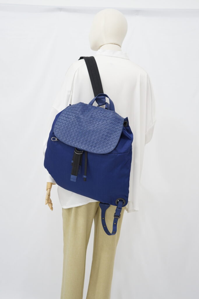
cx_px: 100
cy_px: 150
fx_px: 414
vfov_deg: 39.6
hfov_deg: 27.0
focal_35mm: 50
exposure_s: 1/8
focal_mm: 50
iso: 640
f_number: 6.3
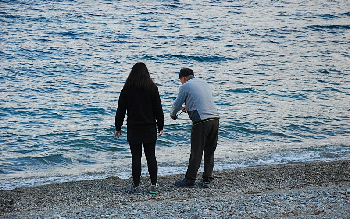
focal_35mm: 131
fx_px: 1245
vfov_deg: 10.0
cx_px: 175
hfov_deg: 16.0
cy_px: 110
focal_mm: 85
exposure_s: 1/400
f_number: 6.3
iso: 400
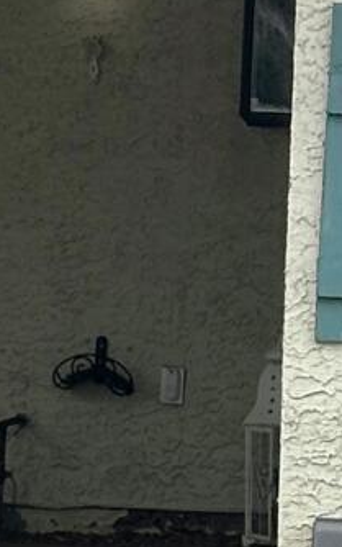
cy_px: 413
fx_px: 4545
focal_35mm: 305
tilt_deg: -1.6
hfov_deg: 4.1
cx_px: -781
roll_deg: -1.7
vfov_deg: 6.9
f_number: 1.78
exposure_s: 1/1199
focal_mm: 6.86
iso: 64
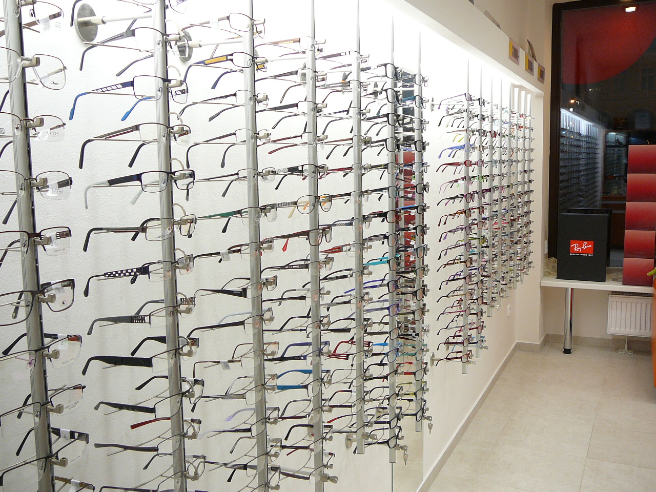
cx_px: 328
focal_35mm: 35
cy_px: 246
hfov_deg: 52.6
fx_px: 663
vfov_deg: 40.7
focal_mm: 5.2
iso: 100
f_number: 2.8
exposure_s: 1/25
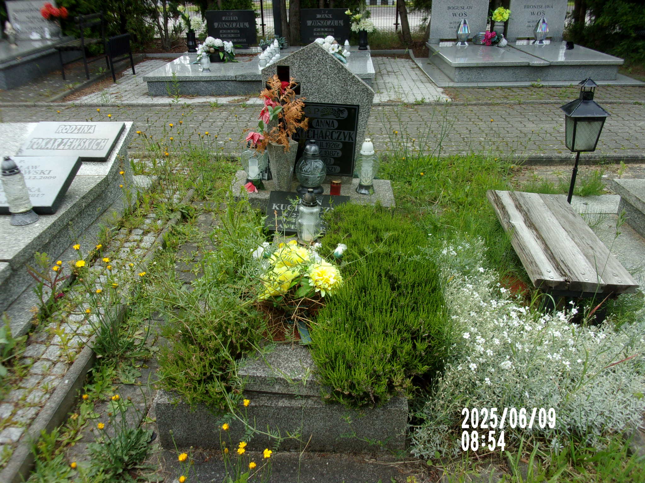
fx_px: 522
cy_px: 242
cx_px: 322
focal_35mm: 28
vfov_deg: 49.7
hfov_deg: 63.4
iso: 80
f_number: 3.9
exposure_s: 1/250
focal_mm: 5.1
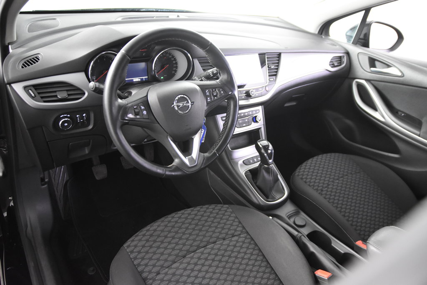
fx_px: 302
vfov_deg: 50.4
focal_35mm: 26
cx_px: 214
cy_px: 142
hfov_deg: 70.4
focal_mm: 17
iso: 2800
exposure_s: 1/25
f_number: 2.8
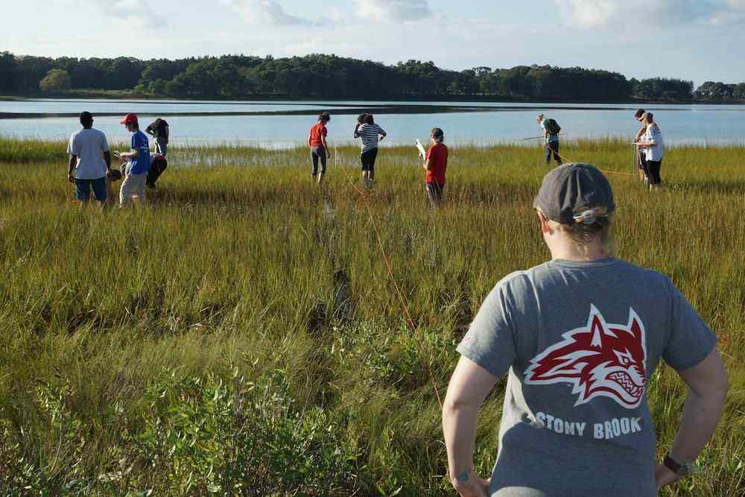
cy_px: 248
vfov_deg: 29.9
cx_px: 372
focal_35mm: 45
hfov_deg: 43.6
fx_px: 931
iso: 100
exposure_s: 1/125
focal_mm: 30
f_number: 10
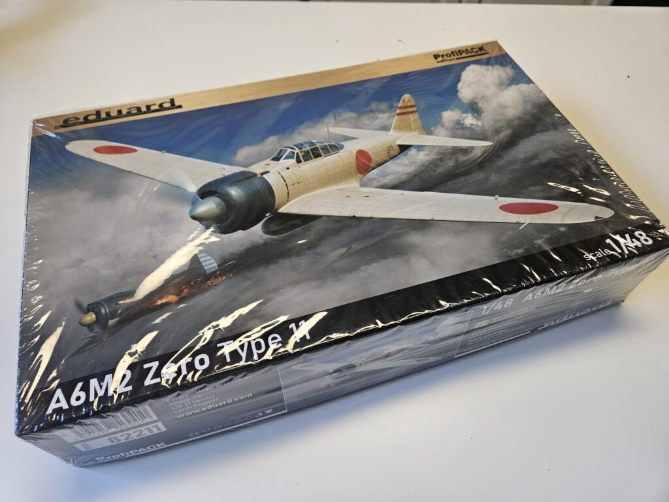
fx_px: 445
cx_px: 334
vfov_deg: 58.9
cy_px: 251
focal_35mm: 23
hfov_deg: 73.9
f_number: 1.8
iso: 160
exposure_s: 1/120
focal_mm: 5.4
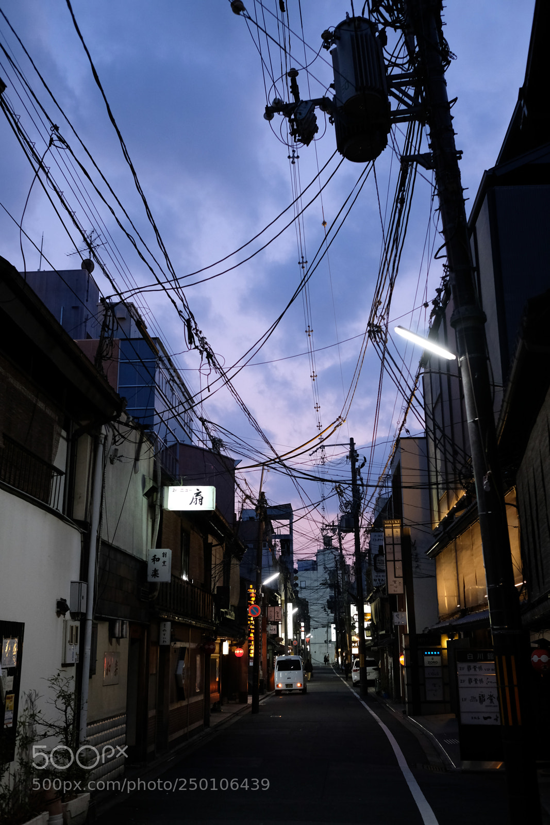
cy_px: 412
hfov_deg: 37.9
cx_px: 275
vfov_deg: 54.4
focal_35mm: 35
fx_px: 802
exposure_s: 1/60
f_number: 2.8
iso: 2000
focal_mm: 23
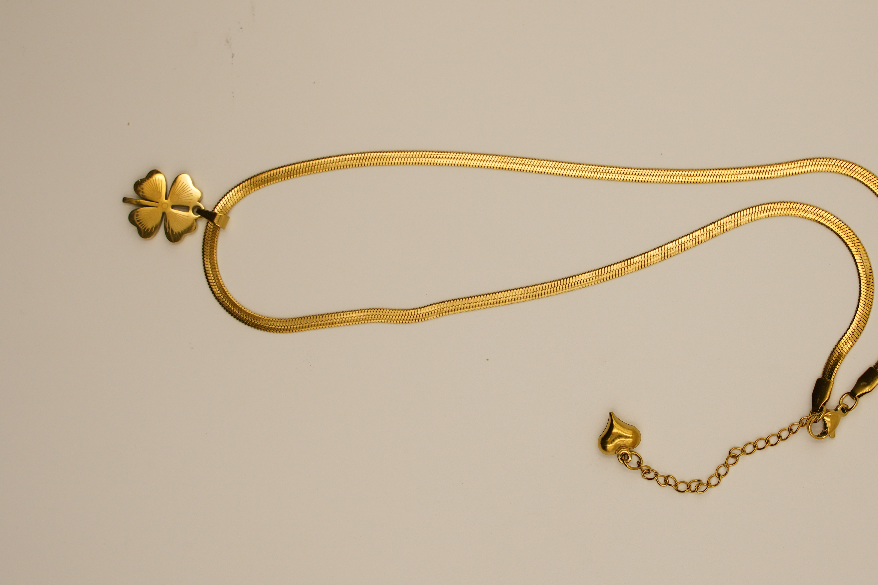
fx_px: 2536
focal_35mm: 104
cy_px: 289
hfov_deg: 19.6
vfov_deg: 13.2
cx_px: 579
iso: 800
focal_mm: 75
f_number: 10
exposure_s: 1/160
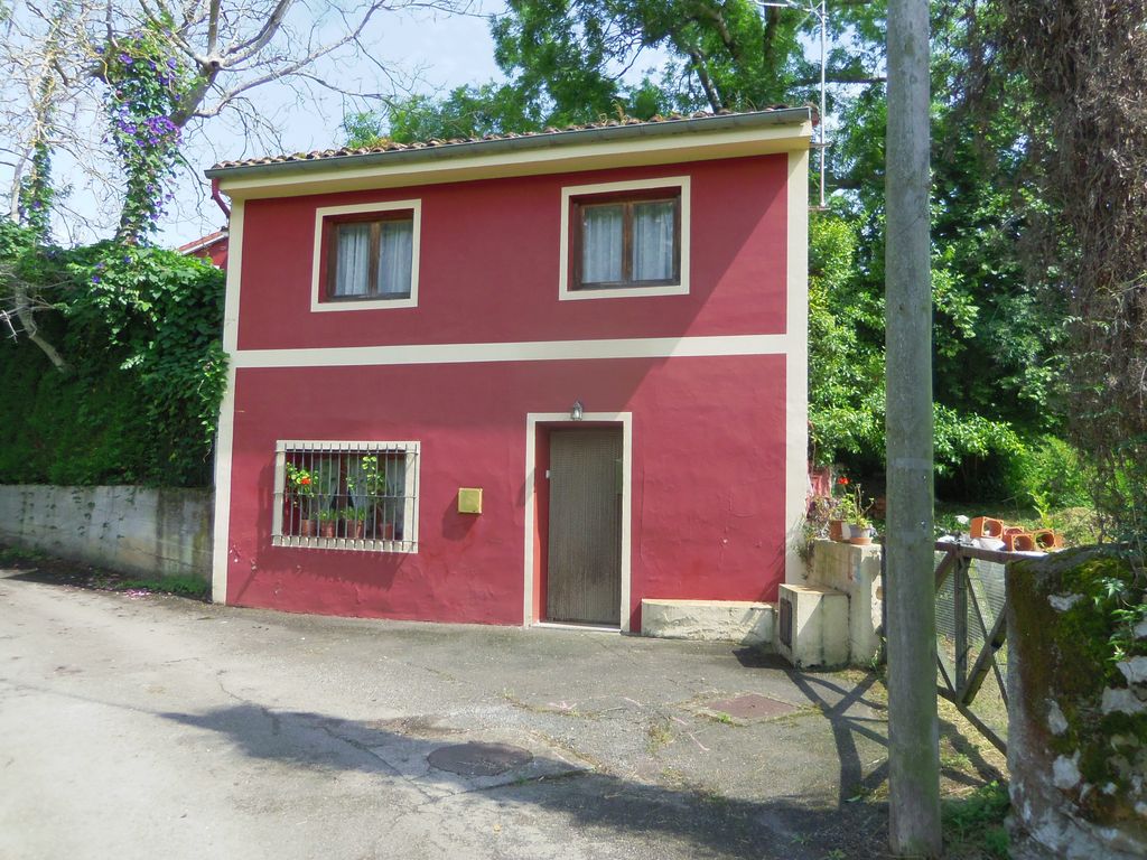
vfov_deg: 49.7
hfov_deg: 63.4
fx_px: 928
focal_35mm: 28
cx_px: 574
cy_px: 430
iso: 125
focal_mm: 5
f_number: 3.9
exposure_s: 1/200
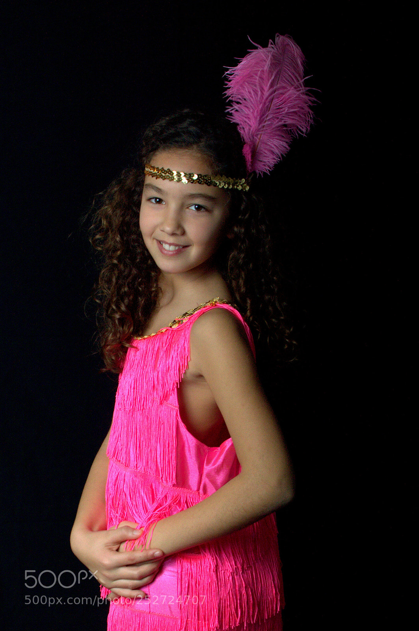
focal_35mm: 52
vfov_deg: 37.9
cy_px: 316
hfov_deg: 25.7
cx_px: 210
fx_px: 919
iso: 100
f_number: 5
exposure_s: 1/250
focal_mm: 35
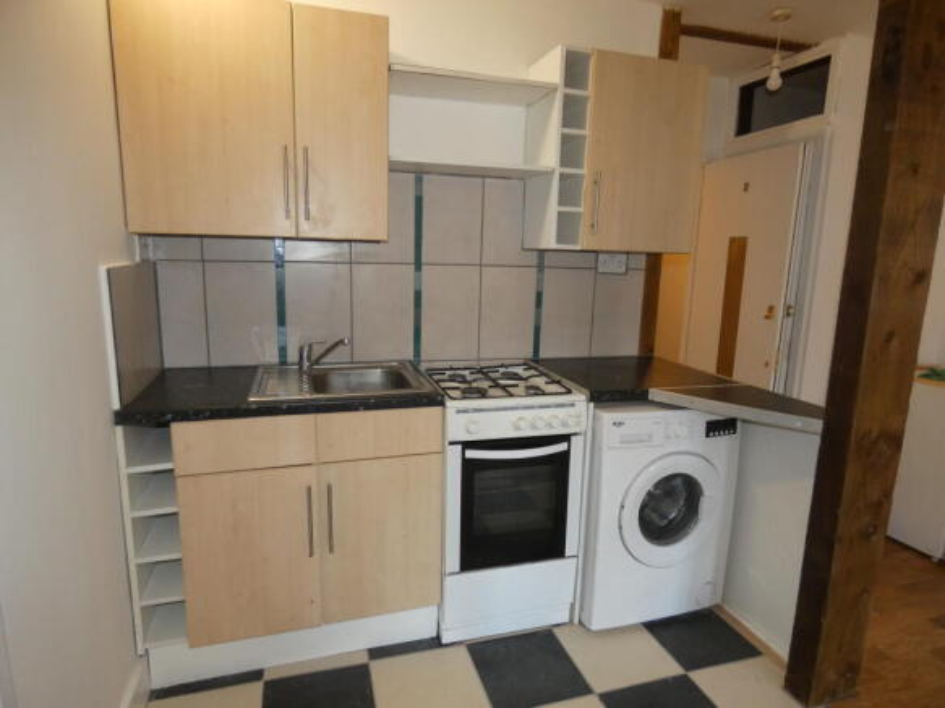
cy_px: 354
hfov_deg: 81.8
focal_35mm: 20
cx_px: 472
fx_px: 546
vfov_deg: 66.0
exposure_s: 1/60
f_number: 2.8
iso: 250
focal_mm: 3.6
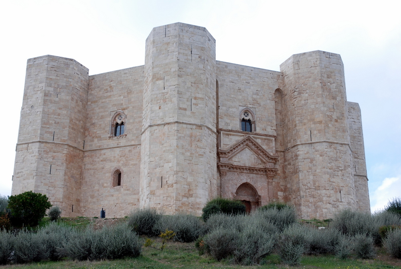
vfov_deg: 30.9
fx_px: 485
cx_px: 200
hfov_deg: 44.9
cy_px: 134
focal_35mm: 44
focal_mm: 29
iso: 100
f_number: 6.3
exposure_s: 1/160
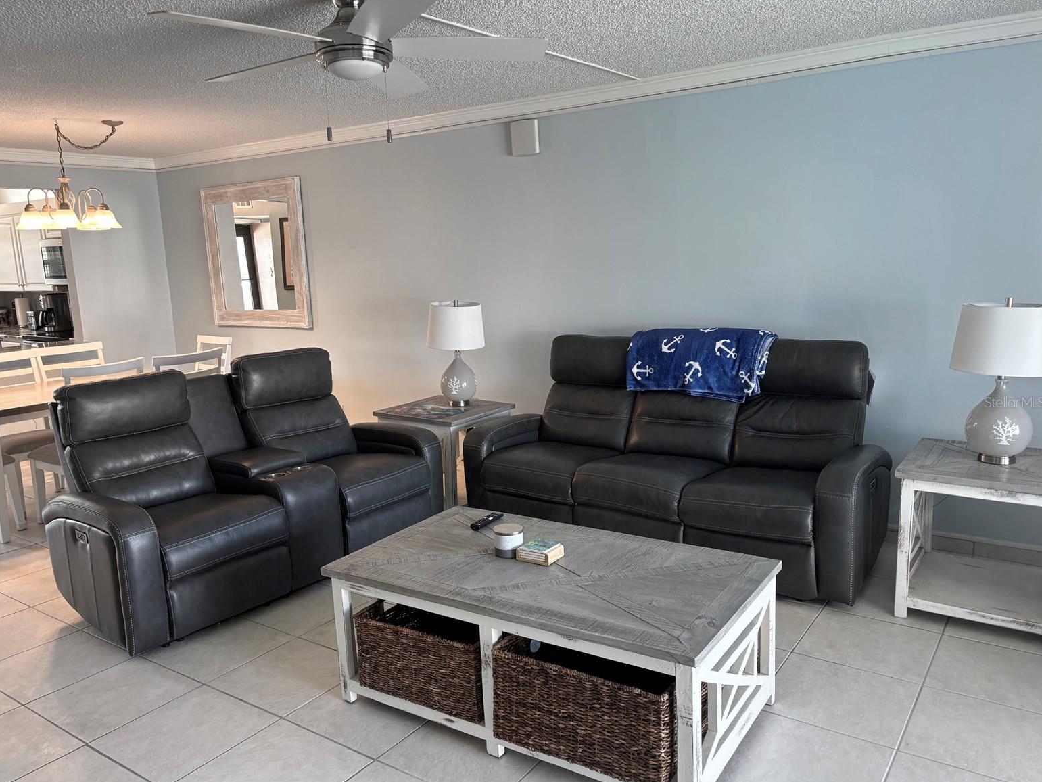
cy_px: 402
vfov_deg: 51.4
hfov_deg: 65.3
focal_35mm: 27
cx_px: 507
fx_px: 813
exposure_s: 1/60
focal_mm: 5.96
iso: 100
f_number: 1.6
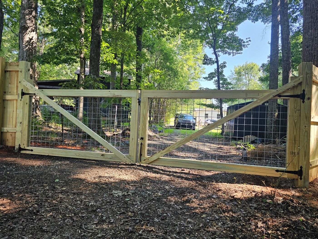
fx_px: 211
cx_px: 159
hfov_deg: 73.9
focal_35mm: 23
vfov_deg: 58.9
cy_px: 120
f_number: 1.7
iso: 64
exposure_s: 1/180
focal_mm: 6.3
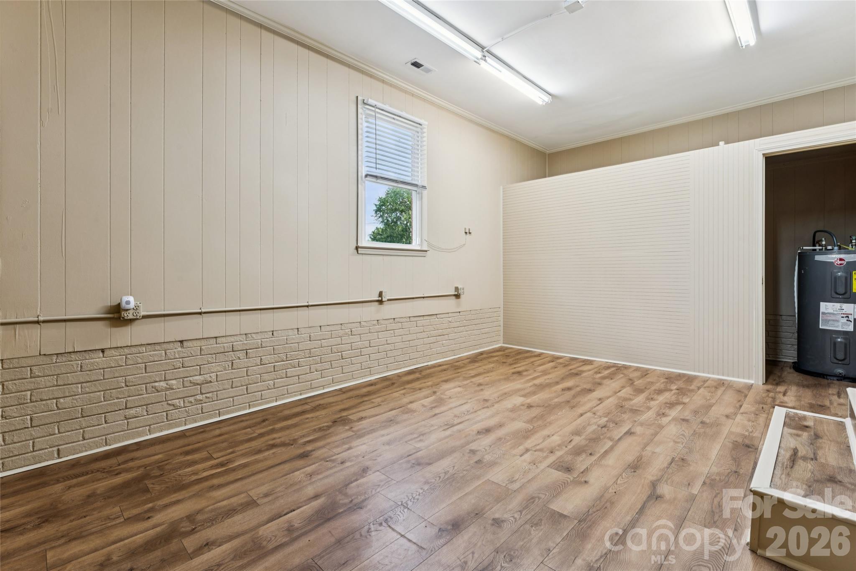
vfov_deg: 72.7
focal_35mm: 16
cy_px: 286
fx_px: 388
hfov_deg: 95.7
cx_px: 428
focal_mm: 16.3
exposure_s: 1/8
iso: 200
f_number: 13
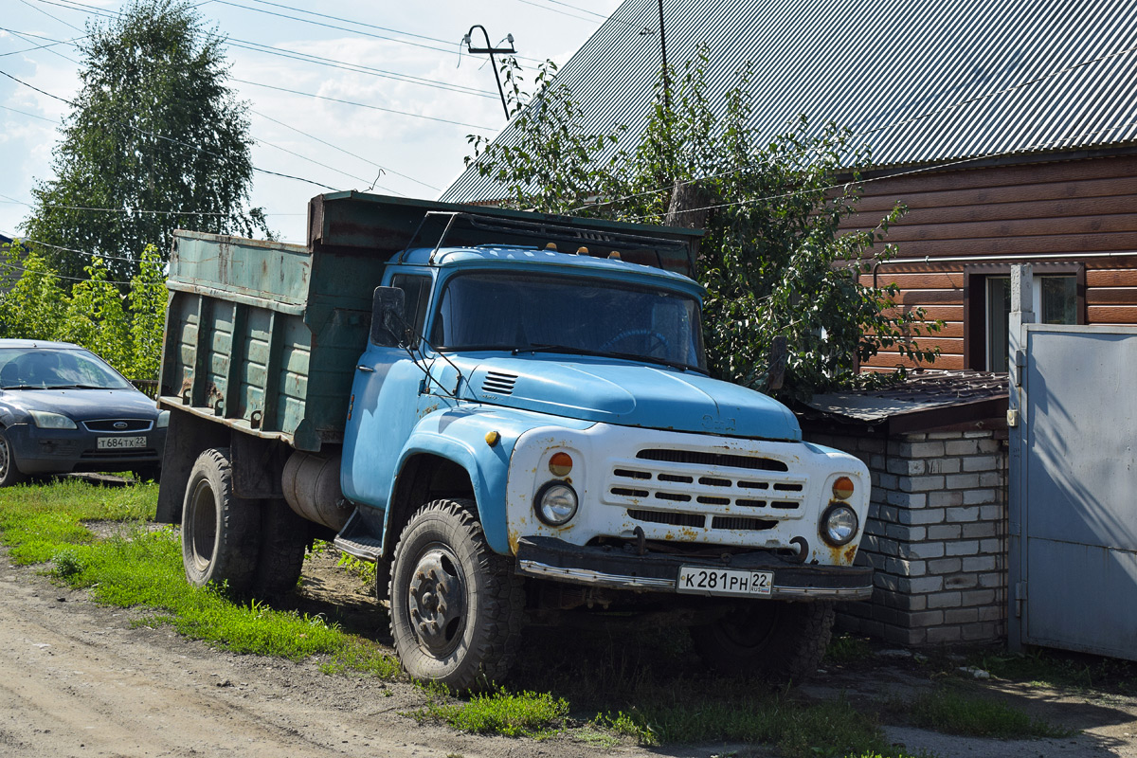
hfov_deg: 33.4
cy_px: 379
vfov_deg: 22.6
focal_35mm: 60
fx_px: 1895
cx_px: 568
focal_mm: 40
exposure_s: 1/800
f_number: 6.3
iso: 200
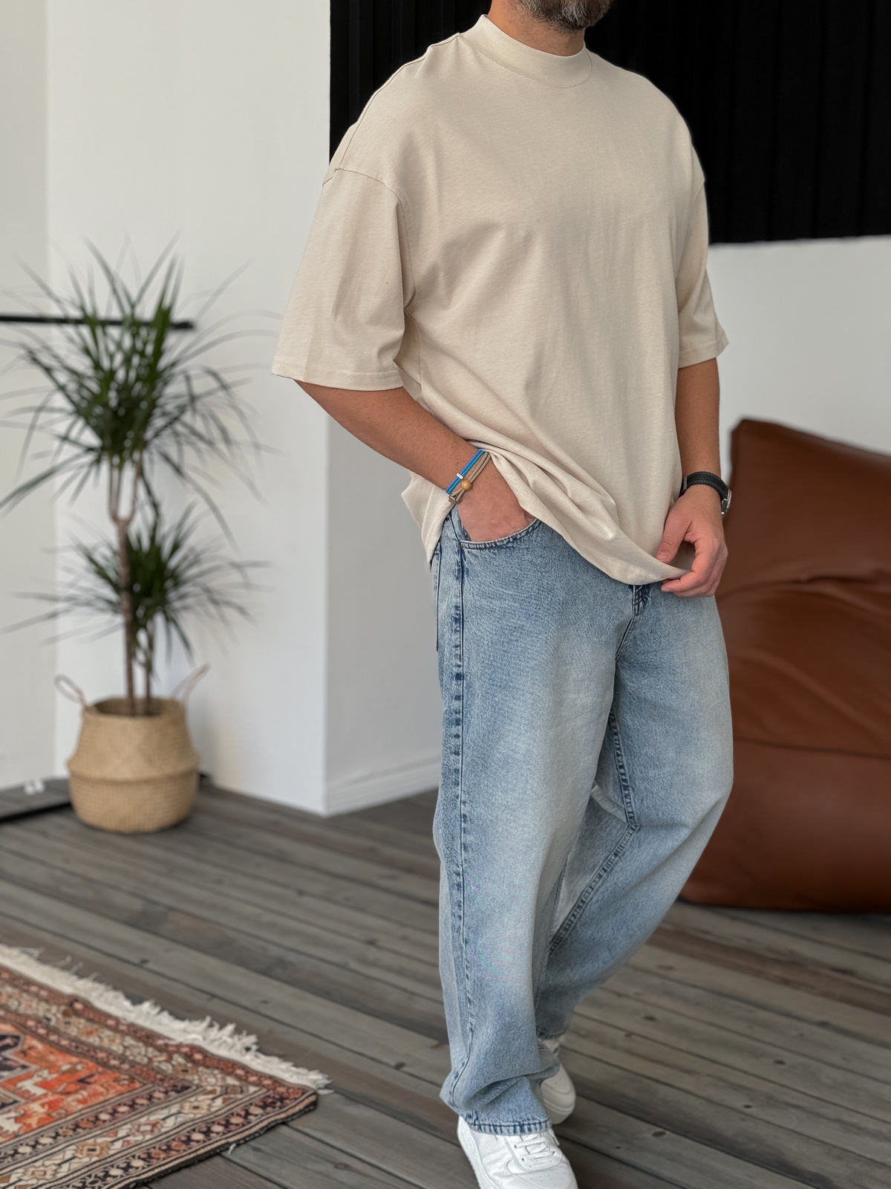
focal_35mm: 48
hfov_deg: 30.3
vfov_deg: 39.7
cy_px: 594
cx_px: 446
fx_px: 1647
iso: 50
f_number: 1.8
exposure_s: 1/150
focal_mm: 6.86
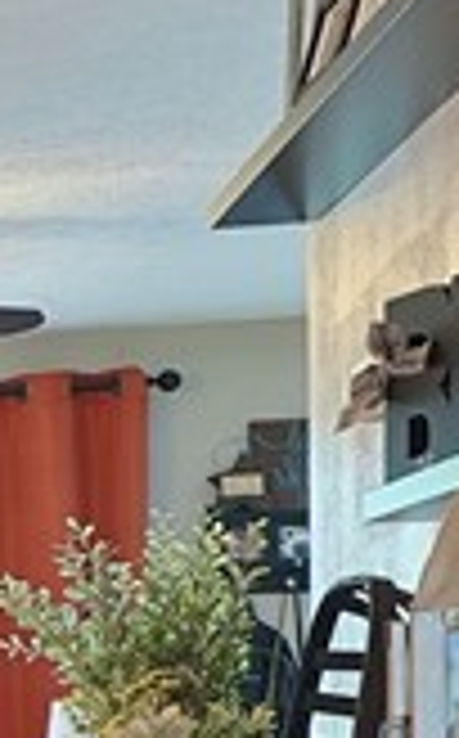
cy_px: 752
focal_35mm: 108
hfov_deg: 7.9
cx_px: -1346
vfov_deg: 18.8
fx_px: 2169
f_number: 7.1
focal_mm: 16
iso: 400
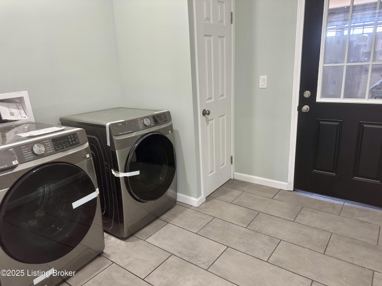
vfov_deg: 56.8
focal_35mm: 24
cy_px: 143
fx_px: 265
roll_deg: +2.0
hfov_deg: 71.6
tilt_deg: -17.6
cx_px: 191
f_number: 1.78
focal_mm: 6.86
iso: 200
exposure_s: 1/60
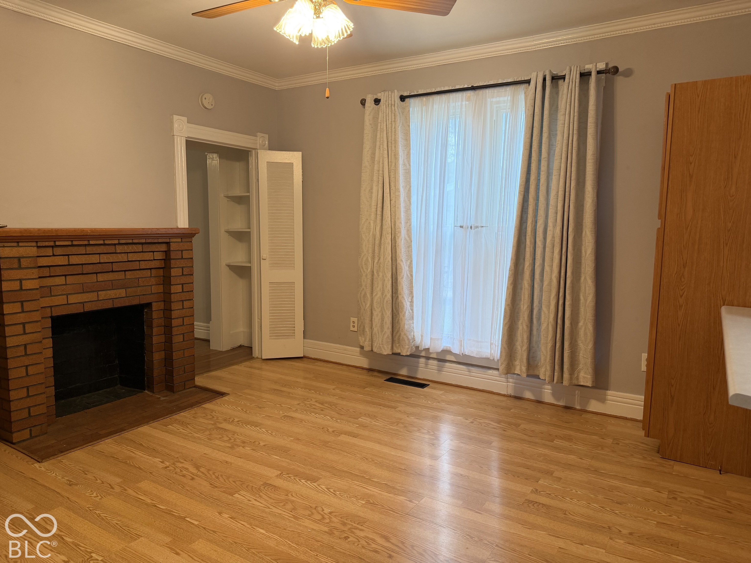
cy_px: 282
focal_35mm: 24
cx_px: 376
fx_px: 521
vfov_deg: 56.8
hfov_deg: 71.6
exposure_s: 1/60
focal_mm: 6.76
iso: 160
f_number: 1.78
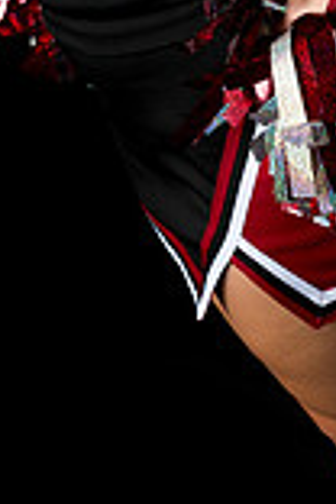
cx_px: 184
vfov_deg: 18.5
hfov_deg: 13.6
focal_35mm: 101
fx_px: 1414
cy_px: -191
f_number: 7.1
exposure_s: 1/200
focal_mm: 35
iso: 100
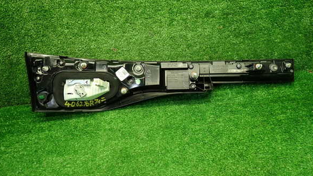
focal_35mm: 28
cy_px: 86
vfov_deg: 41.4
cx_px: 155
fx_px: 232
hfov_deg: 67.9
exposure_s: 1/40
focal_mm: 4.5
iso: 200
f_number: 2
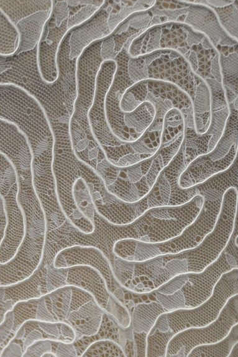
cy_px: 356
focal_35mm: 165
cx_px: 40
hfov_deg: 8.3
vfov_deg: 12.3
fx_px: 1631
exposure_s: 1/100
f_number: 5
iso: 400
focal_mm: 35
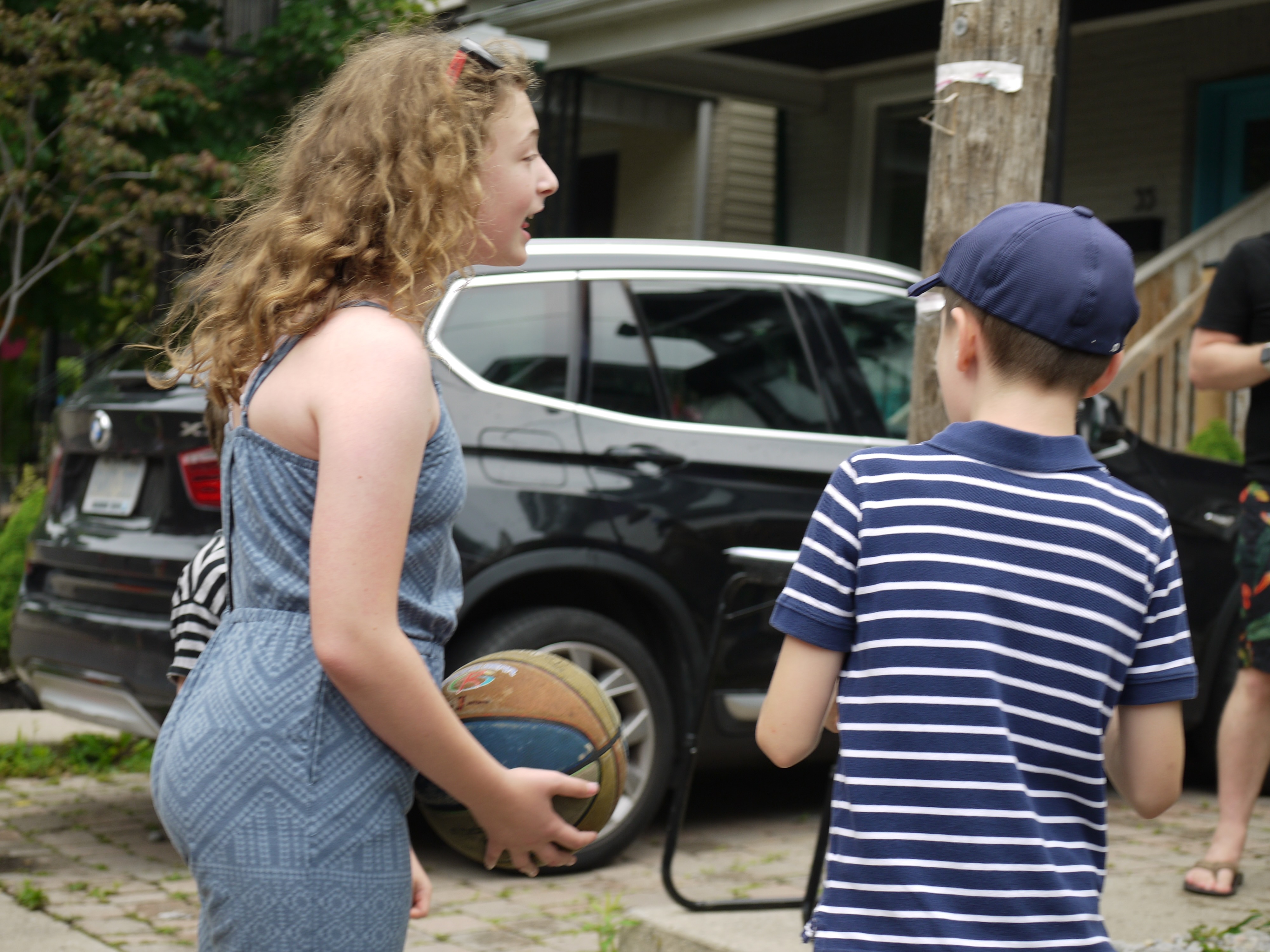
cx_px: 635
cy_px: 476
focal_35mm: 70
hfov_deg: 27.8
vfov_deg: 21.0
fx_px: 2568
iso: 100
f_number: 3.5
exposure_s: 1/250
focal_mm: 35
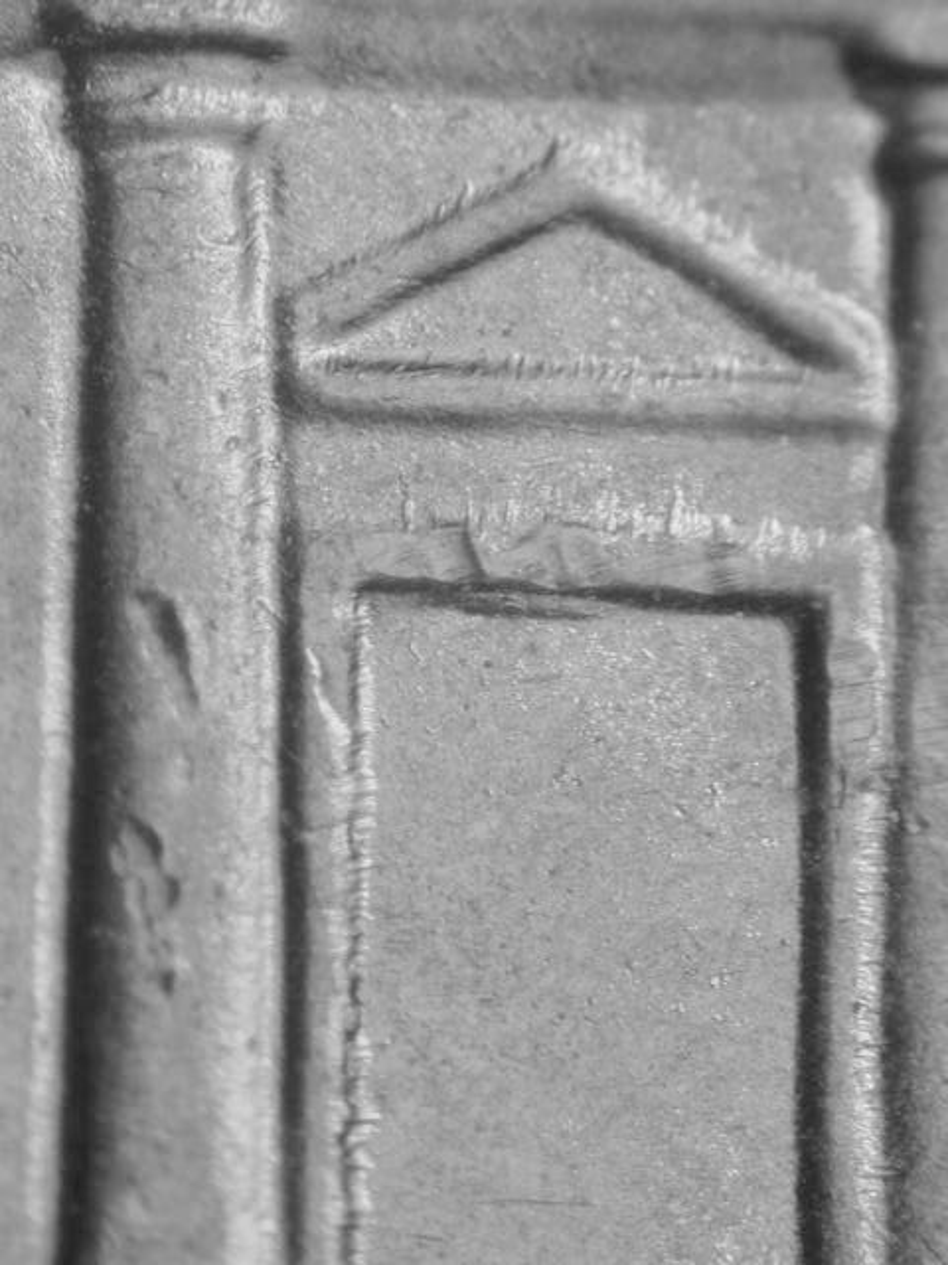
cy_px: 632
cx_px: 474
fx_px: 5623
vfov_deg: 12.8
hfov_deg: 9.6
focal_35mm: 154
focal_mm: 32
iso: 100
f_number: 5.1
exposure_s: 1/14.1
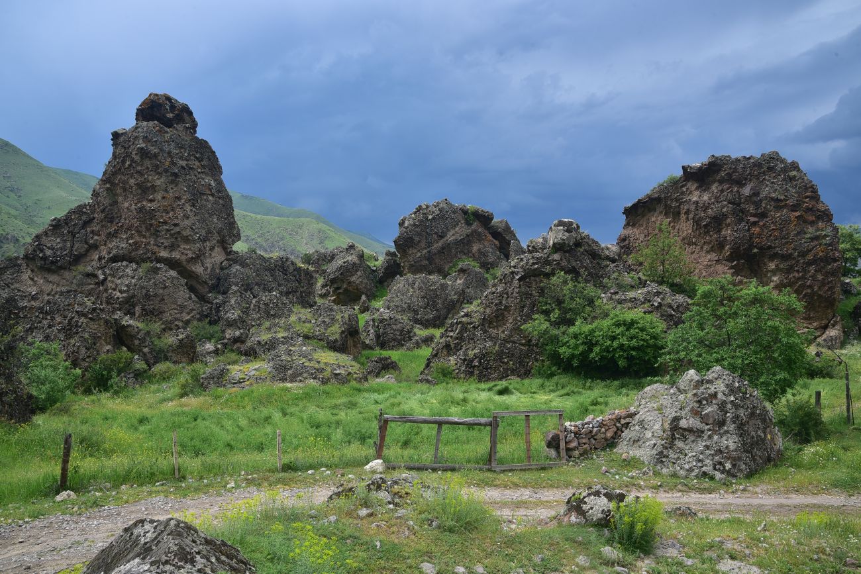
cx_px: 430
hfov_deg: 39.6
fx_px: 1196
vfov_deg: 27.0
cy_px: 287
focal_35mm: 50
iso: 250
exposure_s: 1/125
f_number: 13
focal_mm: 50
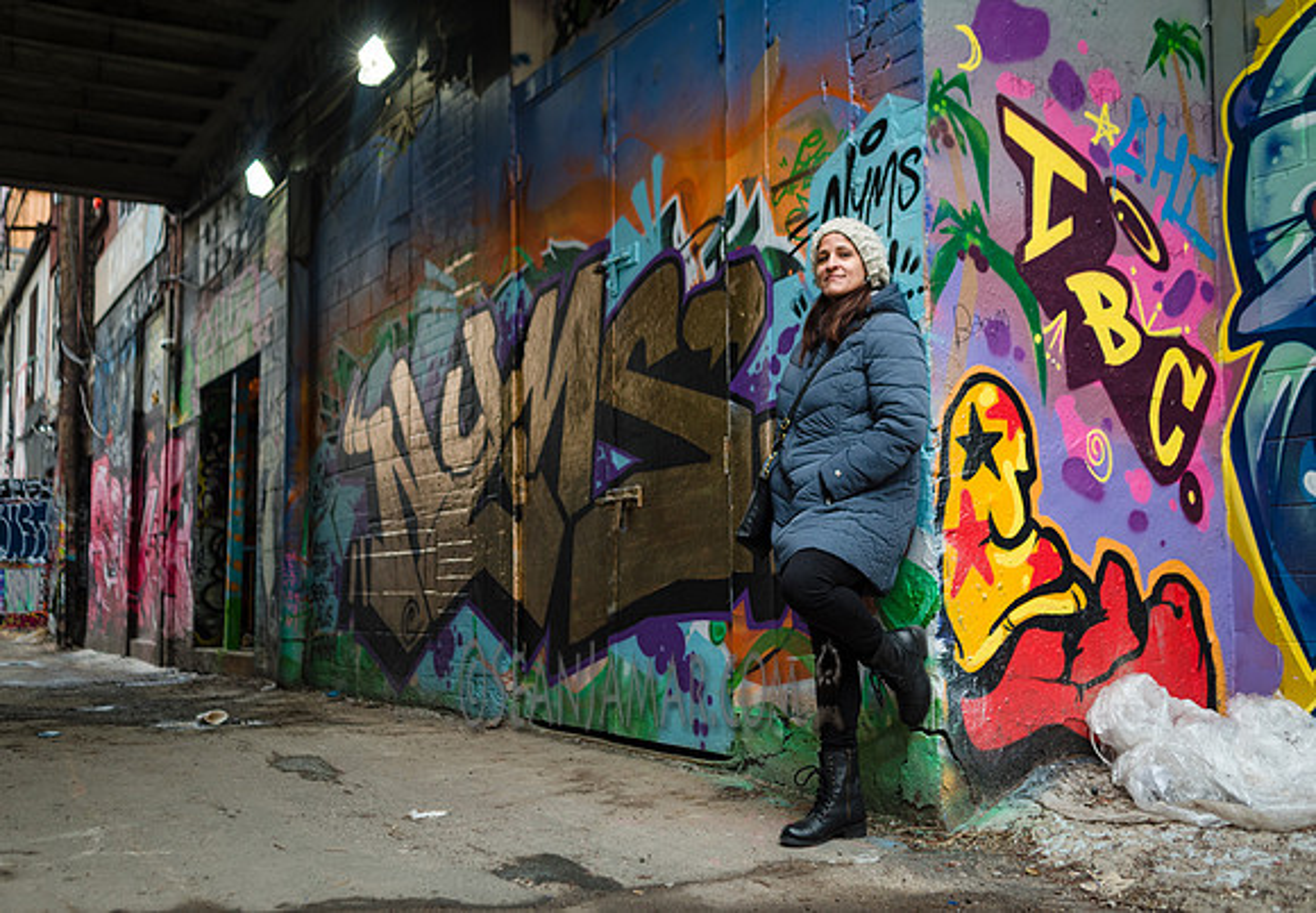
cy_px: 456
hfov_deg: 52.6
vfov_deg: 37.8
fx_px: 1331
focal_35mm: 36
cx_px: 631
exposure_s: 1/160
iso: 320
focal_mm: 35
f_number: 3.5
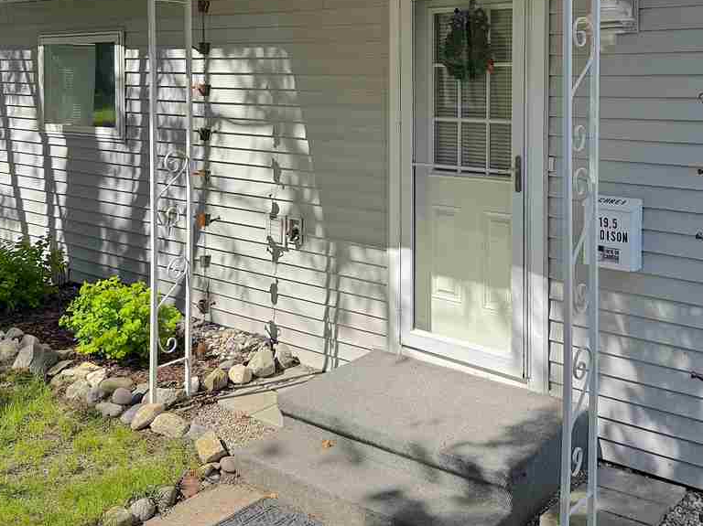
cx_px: 410
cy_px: 103
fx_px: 812
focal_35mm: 40
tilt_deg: -2.8
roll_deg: -0.3
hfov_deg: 46.6
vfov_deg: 34.8
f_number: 1.78
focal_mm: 6.76
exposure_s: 1/2415
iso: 80
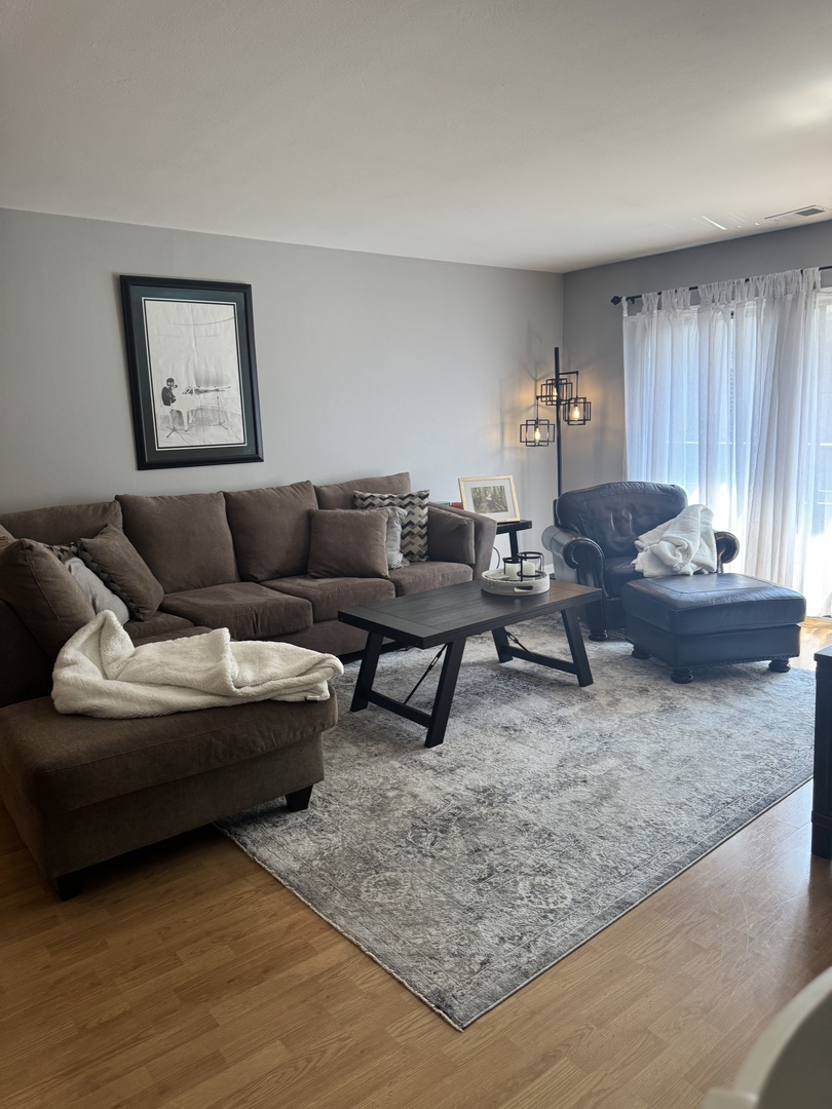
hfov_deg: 56.8
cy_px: 554
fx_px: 769
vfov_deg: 71.6
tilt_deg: -9.0
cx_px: 416
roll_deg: +2.4
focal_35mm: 24
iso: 125
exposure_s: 1/120
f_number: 1.78
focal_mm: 6.76
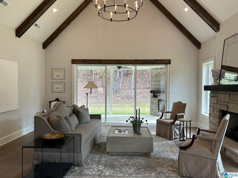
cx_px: 119
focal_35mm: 26
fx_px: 179
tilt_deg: -1.1
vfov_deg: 53.1
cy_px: 89
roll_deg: +0.0
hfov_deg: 67.3
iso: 32
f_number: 1.5
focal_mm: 5.7
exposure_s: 1/150
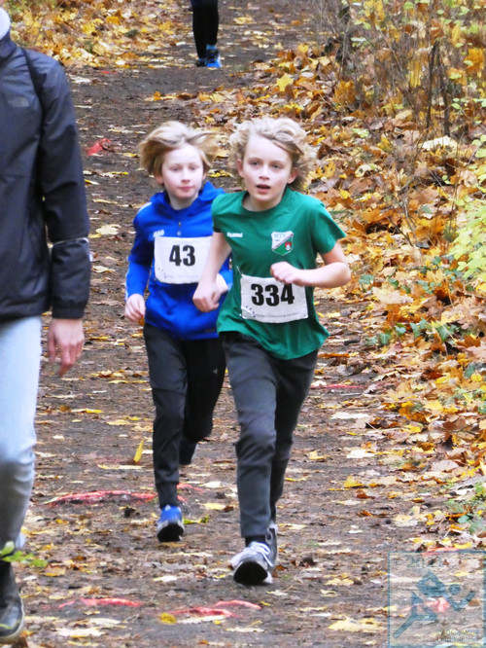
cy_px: 324
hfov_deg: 2.1
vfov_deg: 2.8
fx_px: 13470
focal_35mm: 720
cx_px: 243
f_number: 6.4
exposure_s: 1/125
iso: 1600
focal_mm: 129
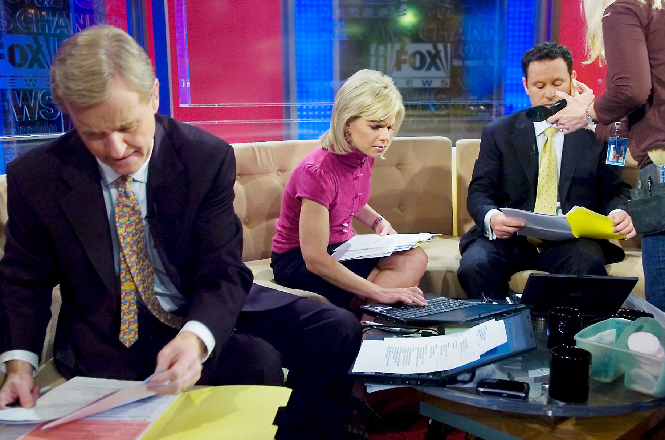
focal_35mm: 39
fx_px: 711
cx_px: 351
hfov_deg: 50.1
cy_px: 224
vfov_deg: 34.4
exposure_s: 1/100
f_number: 3.5
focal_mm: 23
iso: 500
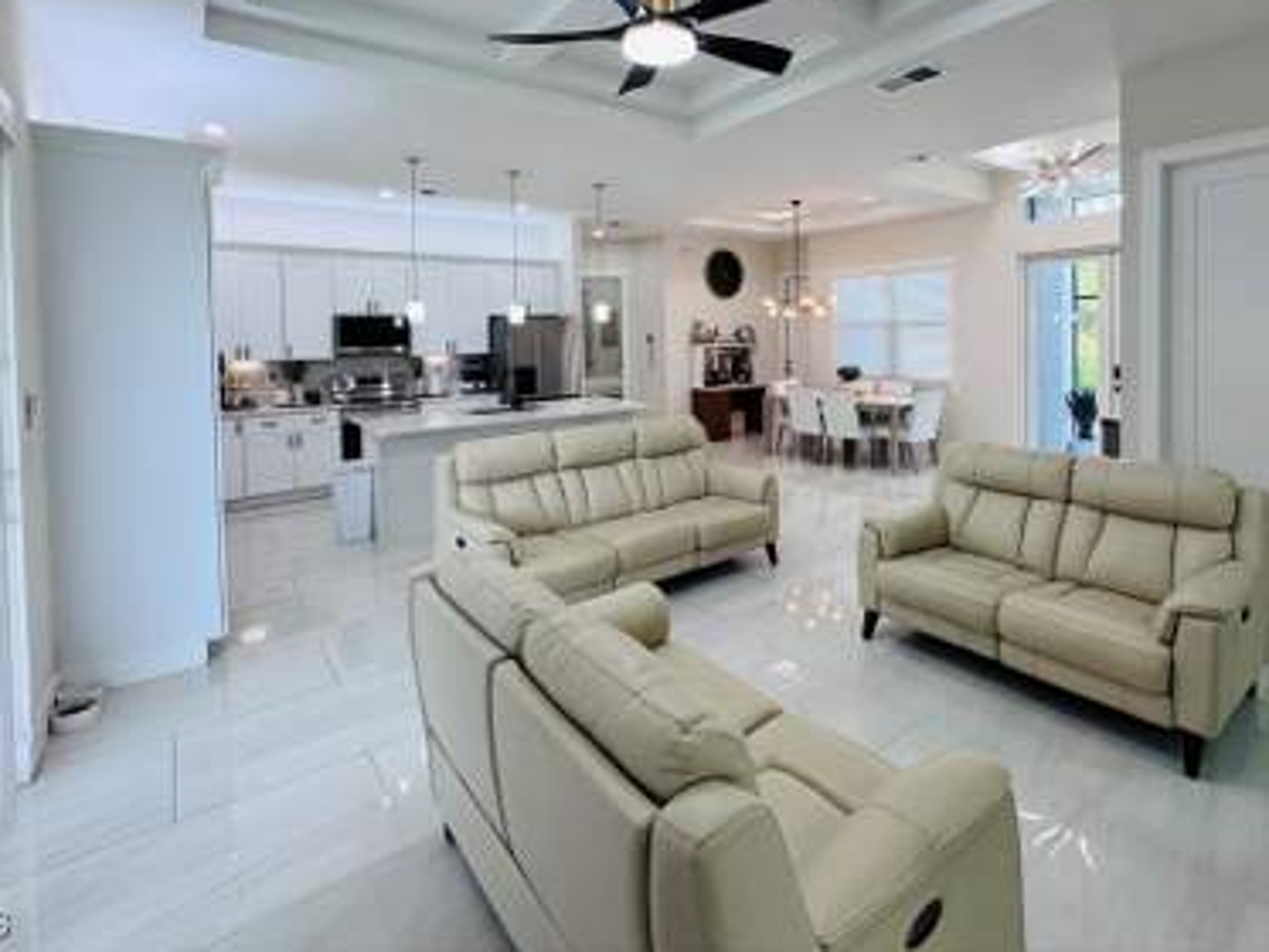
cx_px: 674
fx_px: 660
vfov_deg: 70.3
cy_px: 347
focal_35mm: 18
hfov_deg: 87.6
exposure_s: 1/120
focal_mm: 2.22
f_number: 2.2
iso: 125
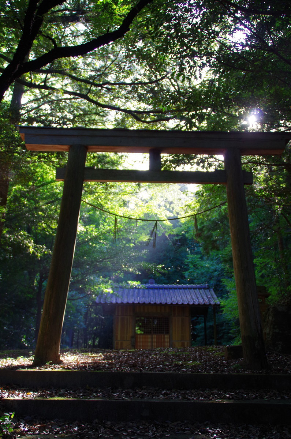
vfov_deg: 46.5
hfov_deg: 31.8
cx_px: 146
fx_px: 511
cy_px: 220
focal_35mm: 42
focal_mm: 28
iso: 400
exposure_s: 1/100
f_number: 4
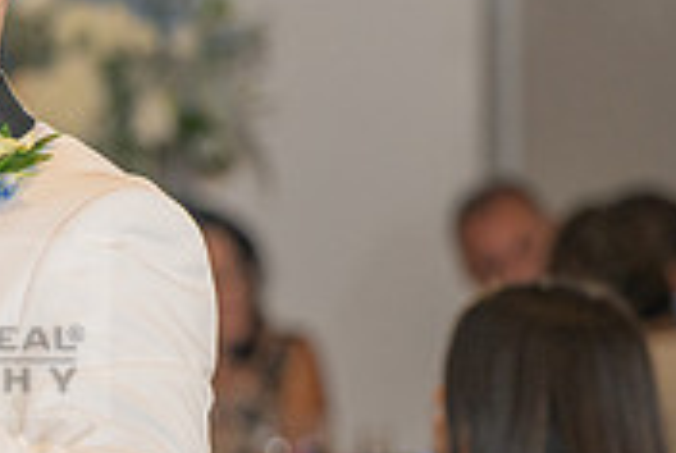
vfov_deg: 3.5
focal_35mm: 395
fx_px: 7430
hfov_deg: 5.2
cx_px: -215
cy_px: 328
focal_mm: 120
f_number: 2.8
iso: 1000
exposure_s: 1/125
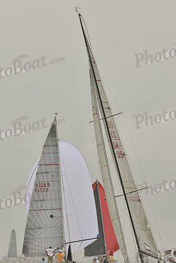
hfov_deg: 4.2
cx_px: 100
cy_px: 156
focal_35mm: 325
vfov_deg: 6.3
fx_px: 2383
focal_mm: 220
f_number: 10
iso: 400
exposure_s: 1/800
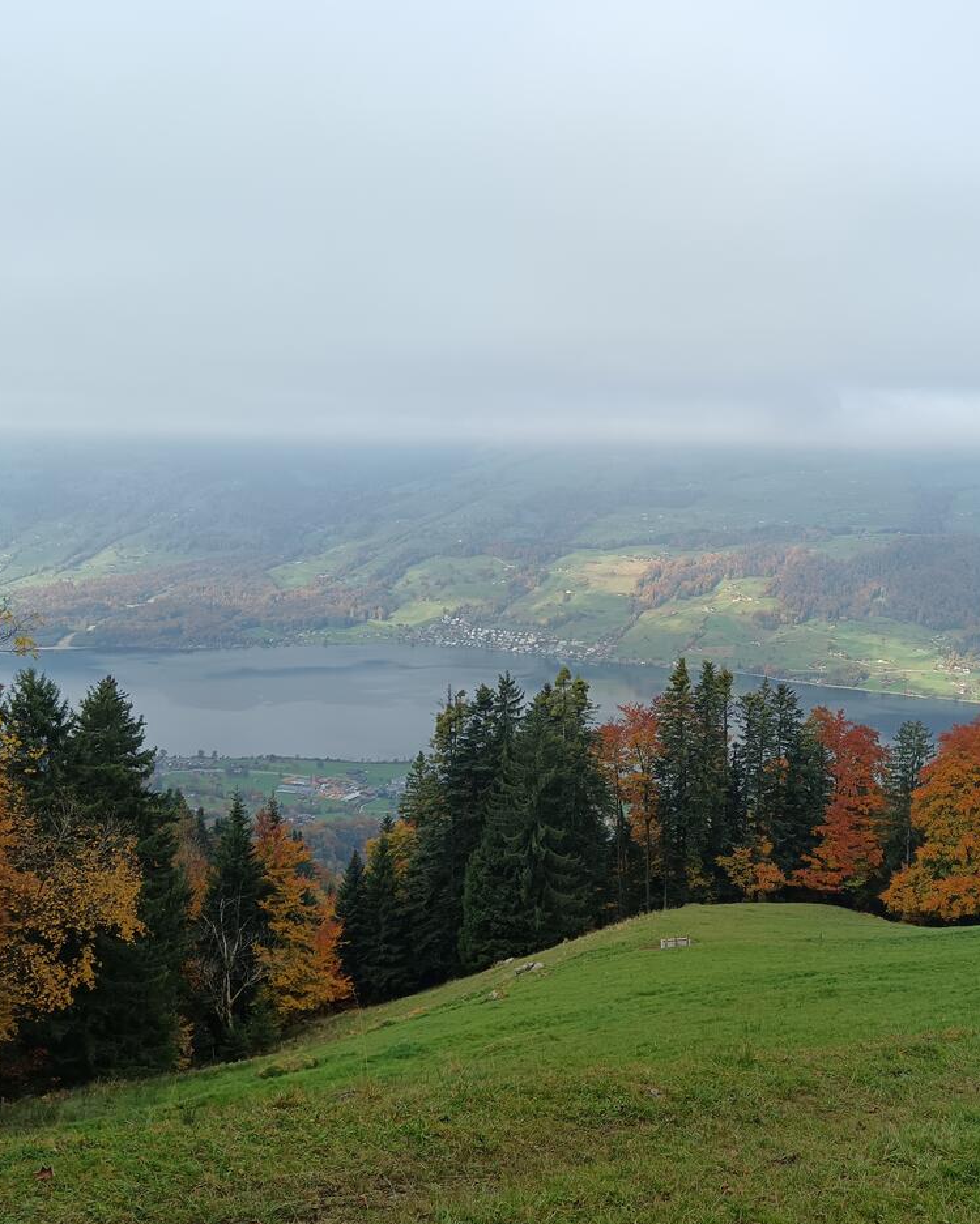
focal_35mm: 36
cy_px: 617
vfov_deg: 50.3
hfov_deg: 40.5
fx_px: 1305
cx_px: 681
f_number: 1.9
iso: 100
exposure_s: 1/510
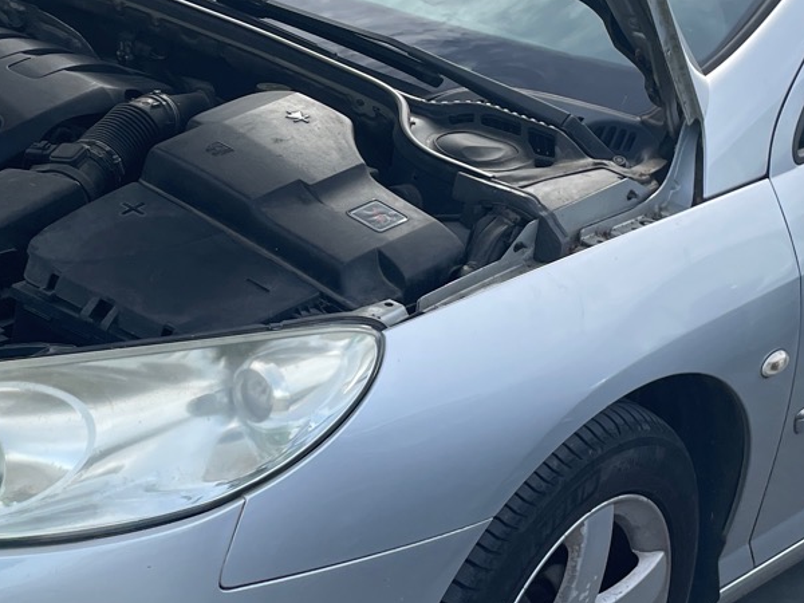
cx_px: 228
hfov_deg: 24.8
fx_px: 1812
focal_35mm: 78
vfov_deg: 18.8
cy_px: 162
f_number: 1.6
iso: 32
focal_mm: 4.2
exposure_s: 1/1072
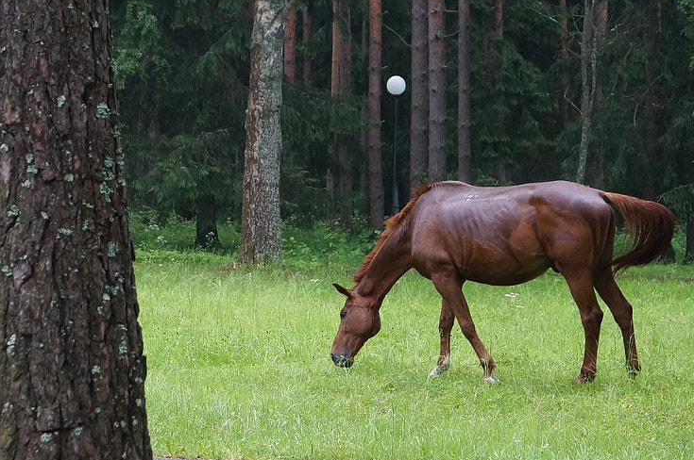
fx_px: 1887
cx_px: 271
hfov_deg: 20.8
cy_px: 312
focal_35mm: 98
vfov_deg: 13.9
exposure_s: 1/160
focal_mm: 30
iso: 800
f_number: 4.5
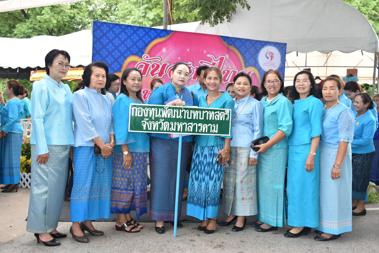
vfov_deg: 36.9
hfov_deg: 53.1
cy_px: 126
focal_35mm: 36
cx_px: 190
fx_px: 379
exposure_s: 1/125
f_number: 5.6
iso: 360
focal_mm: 24
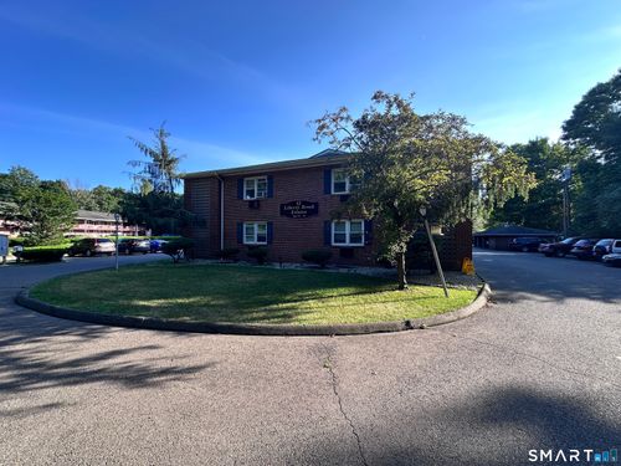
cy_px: 233
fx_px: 251
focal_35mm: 14
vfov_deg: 85.7
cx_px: 310
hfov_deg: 102.1
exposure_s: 1/237
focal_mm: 2.22
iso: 40
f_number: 2.2
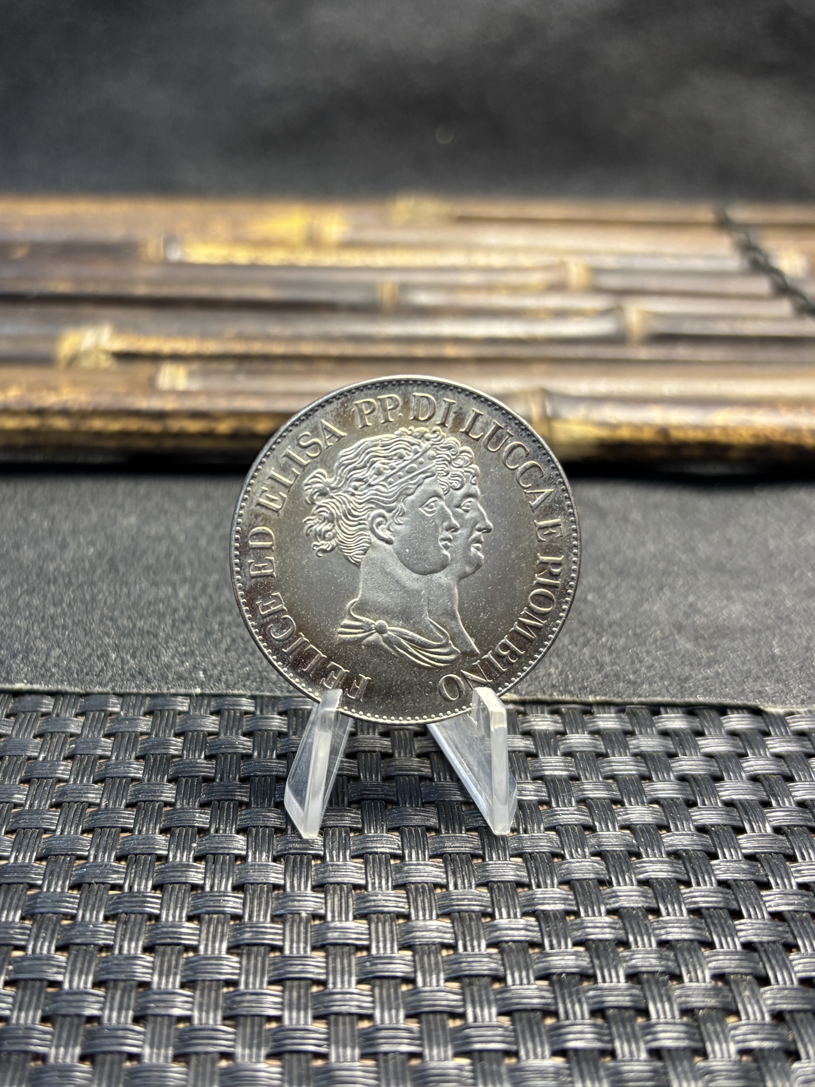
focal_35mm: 26
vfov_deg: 67.3
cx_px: 408
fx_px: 816
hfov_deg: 53.1
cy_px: 544
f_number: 1.6
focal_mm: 5.96
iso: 200
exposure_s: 1/50
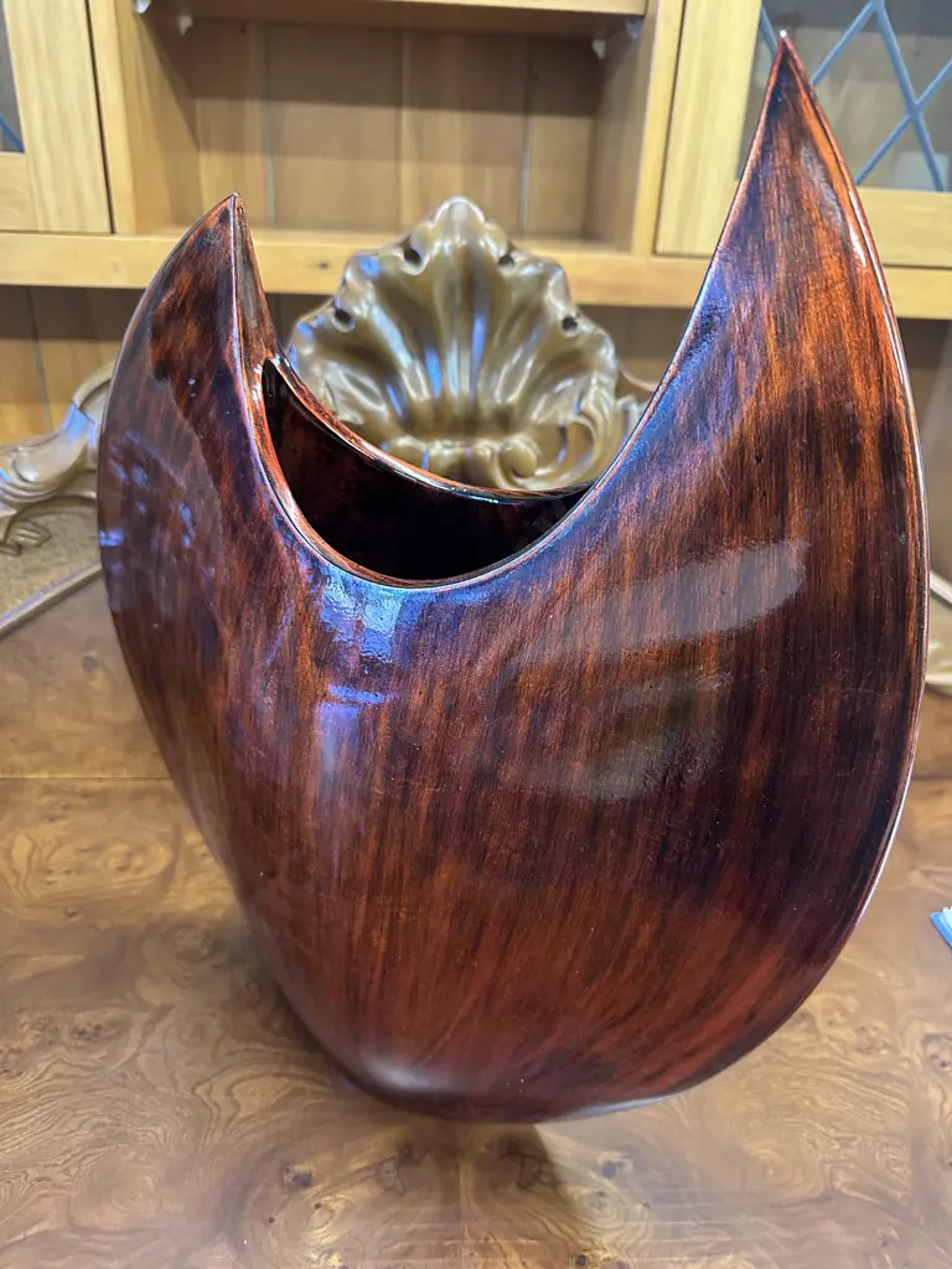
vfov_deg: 71.6
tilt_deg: -28.0
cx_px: 476
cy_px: 634
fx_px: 880
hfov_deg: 56.8
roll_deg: -3.4
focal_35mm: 24
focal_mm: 6.86
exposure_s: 1/50
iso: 500
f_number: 1.78
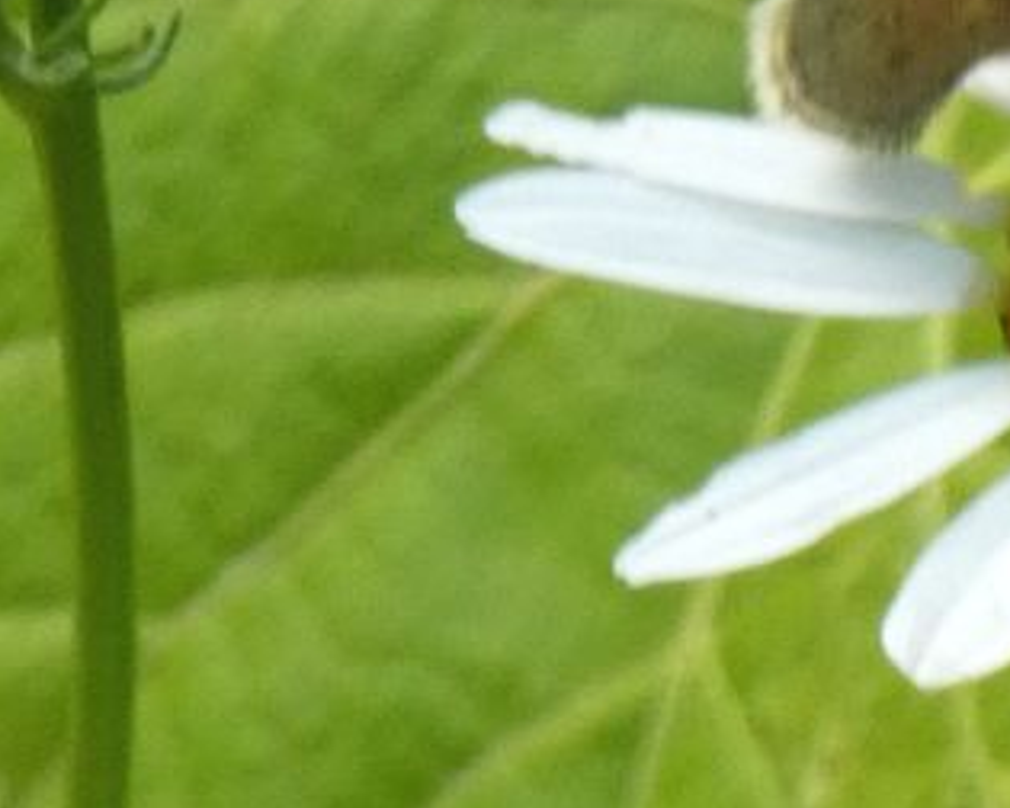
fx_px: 33808
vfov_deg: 1.4
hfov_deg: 1.7
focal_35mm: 1131
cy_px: 103
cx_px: 1361
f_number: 5.6
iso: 500
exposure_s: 1/100
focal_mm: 76.7
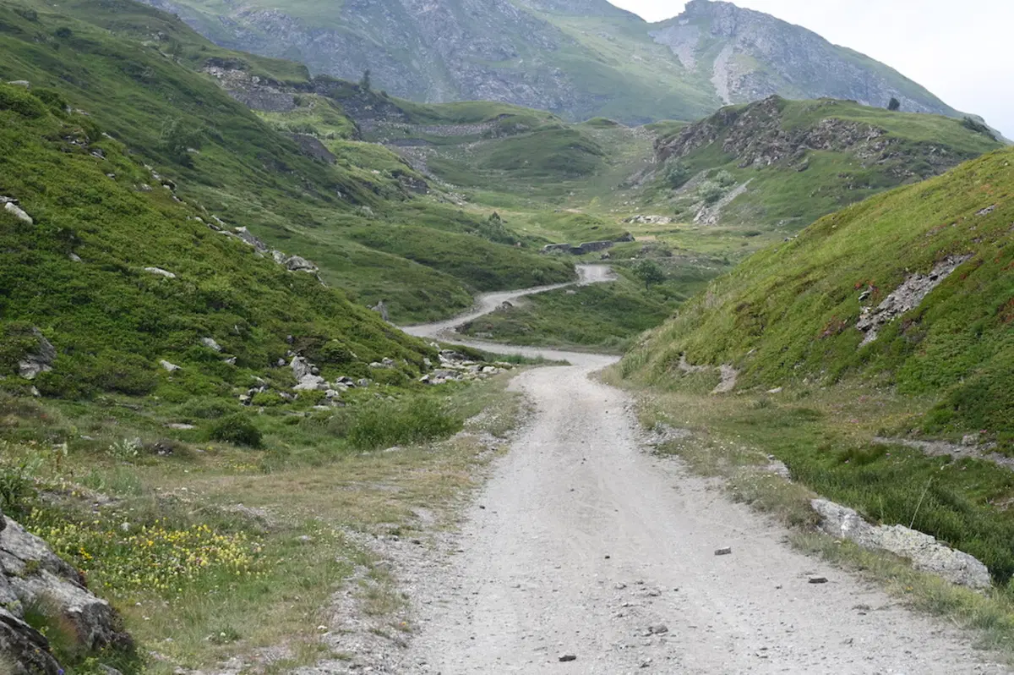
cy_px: 338
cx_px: 507
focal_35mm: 70
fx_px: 1970
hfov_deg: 28.9
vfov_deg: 19.4
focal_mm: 70
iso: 1800
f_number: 13
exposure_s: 1/1250
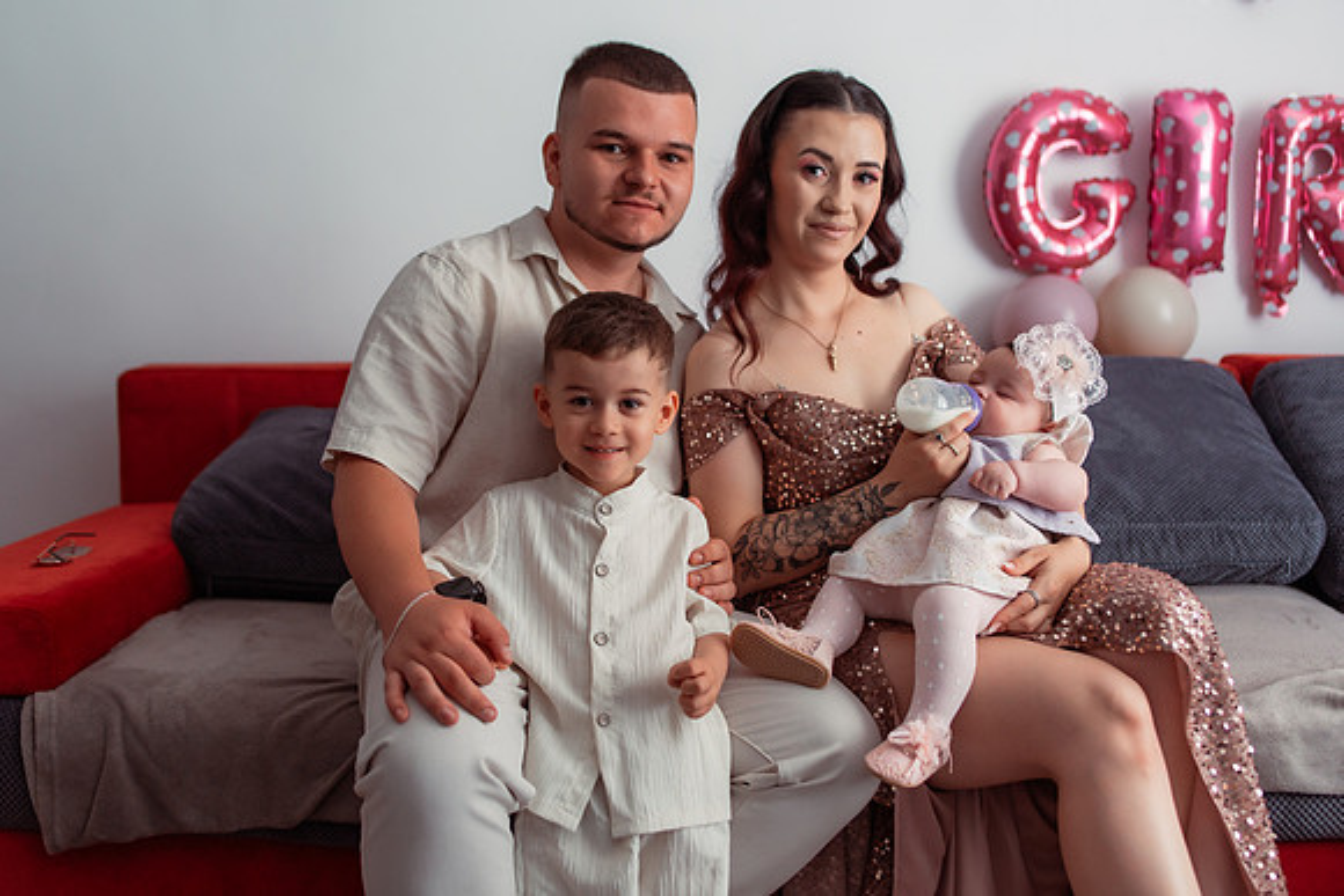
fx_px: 1424
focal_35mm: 38
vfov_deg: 34.9
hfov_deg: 50.5
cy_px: 408
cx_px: 635
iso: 800
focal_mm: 35
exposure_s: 1/200
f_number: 2.5
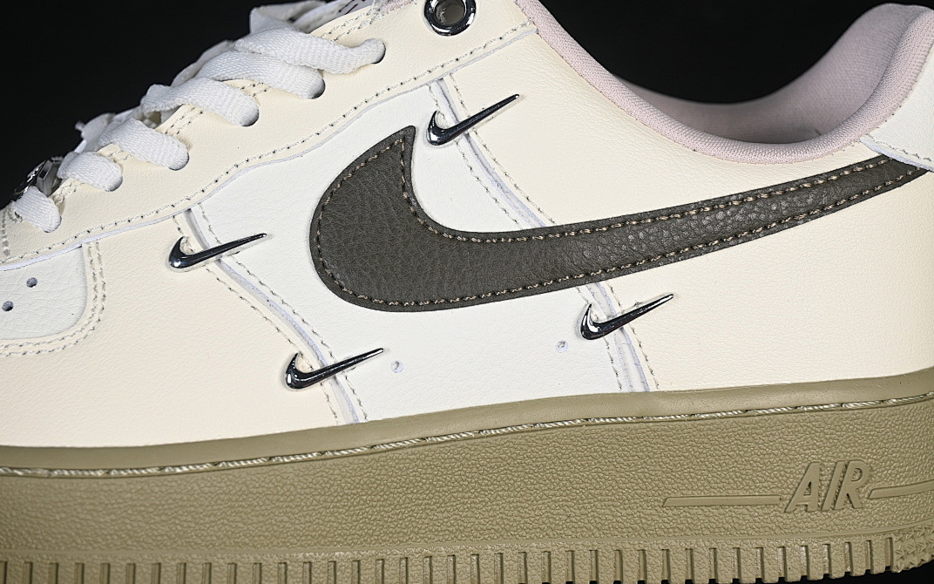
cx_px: 466
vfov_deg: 16.9
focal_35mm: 77
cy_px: 294
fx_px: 1960
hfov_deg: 26.8
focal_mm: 50
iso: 160
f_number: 7.1
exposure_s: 1/80
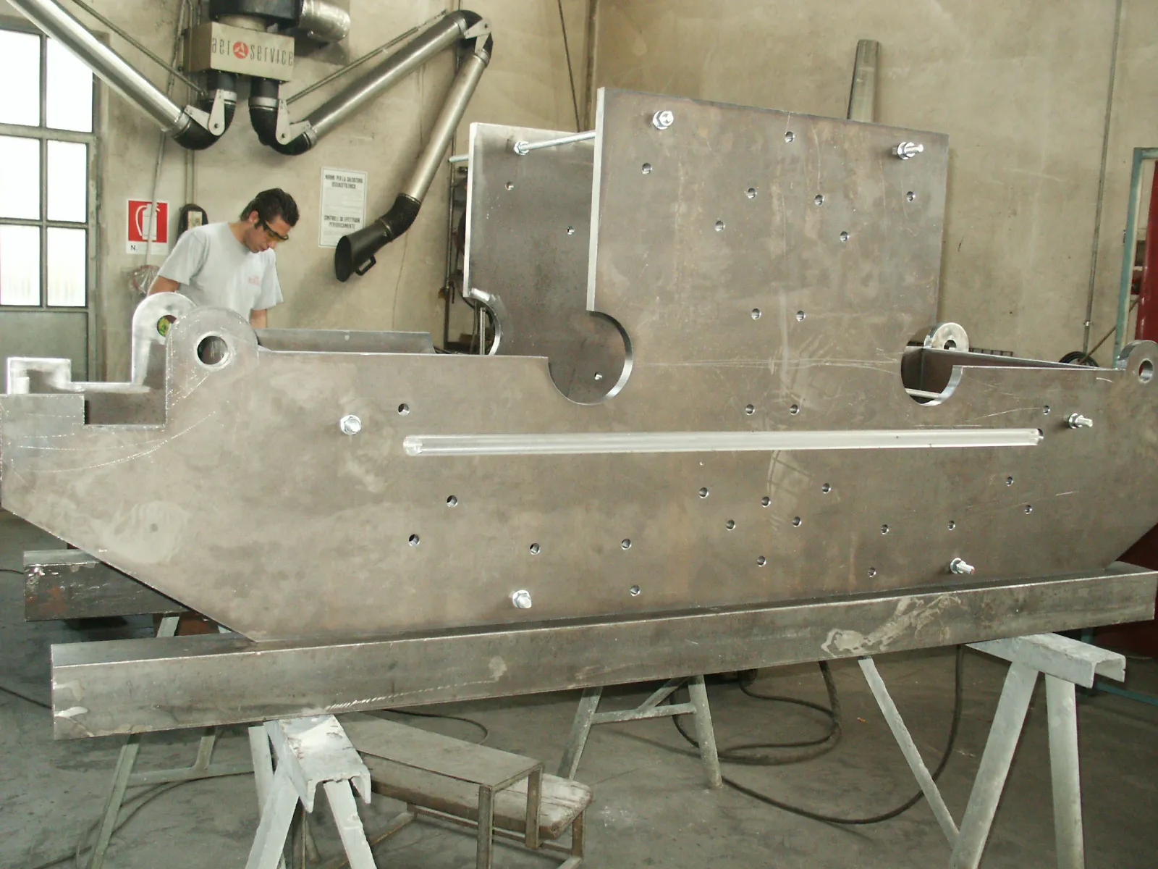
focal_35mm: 35
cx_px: 579
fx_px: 1171
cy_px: 434
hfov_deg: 52.6
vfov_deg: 40.7
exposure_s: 1/45
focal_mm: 7.2
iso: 200
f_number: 3
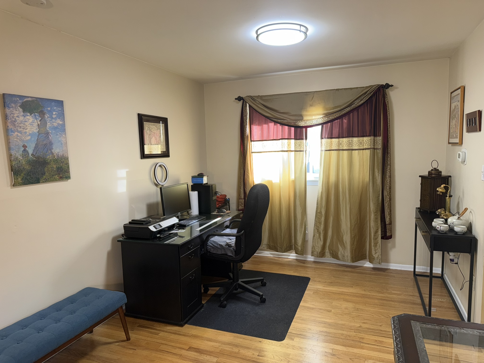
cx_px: 242
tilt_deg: -6.5
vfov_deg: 56.8
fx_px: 336
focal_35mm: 24
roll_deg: +1.3
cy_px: 182
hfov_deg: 71.6
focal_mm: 6.76
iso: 64
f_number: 1.78
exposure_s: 1/25
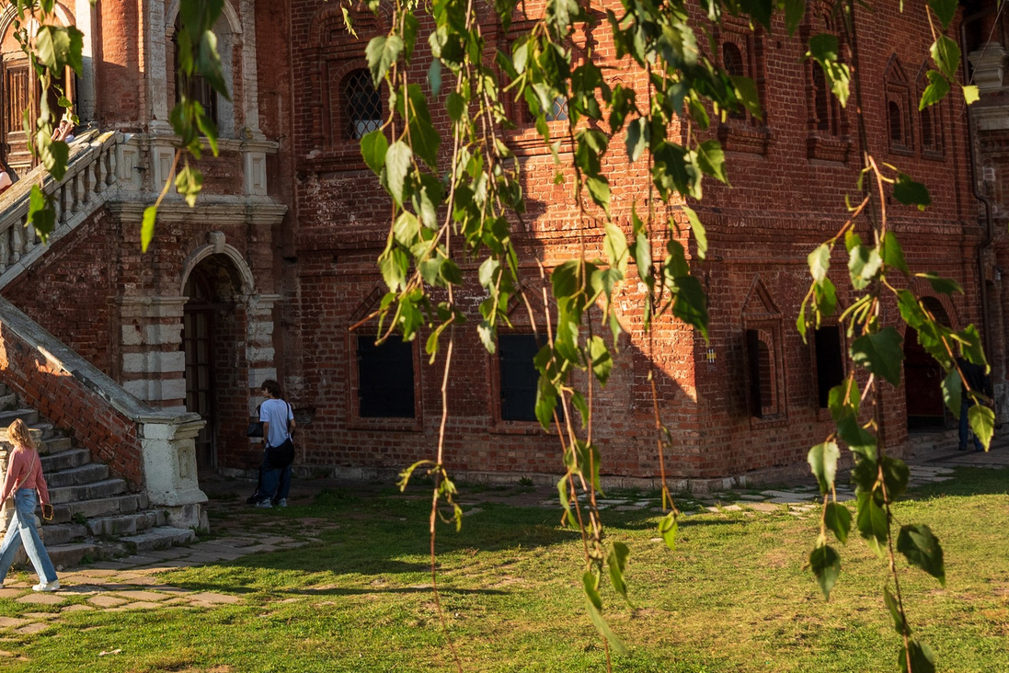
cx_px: 125
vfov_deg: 18.5
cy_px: 30
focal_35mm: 72
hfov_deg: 27.2
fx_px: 2018
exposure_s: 1/320
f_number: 8
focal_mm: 27
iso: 200
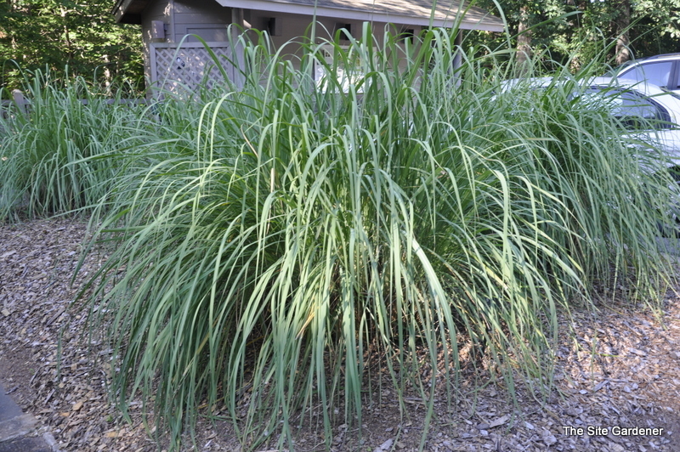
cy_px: 226
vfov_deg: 36.8
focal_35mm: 36
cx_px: 340
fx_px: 679
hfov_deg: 53.2
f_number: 6.7
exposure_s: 1/45
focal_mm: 24
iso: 200
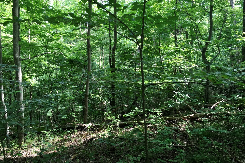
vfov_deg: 42.2
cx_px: 123
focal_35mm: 31
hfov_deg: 60.3
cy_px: 70
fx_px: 211
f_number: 2.2
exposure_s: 1/60
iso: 25
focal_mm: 4.15
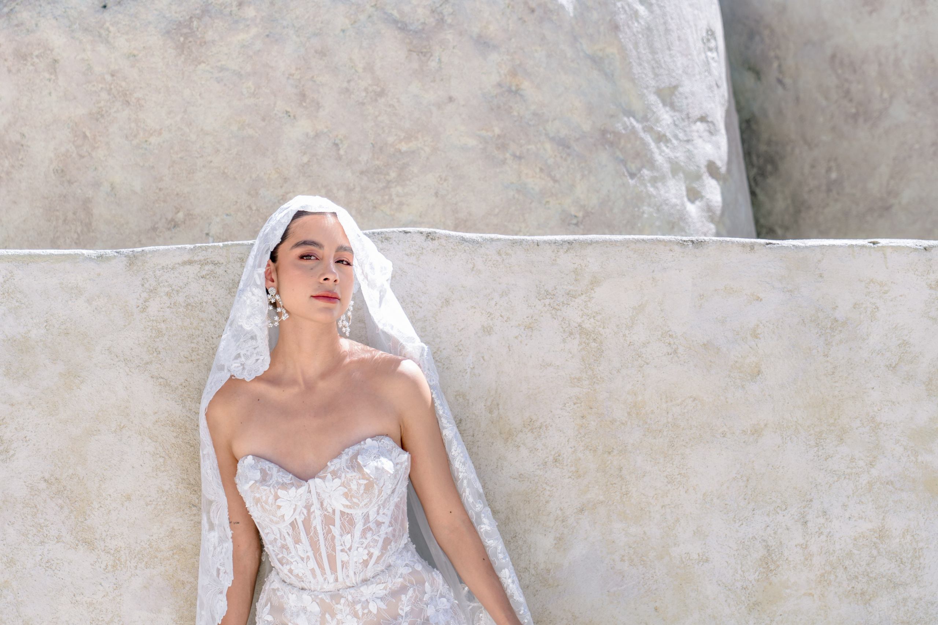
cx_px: 469
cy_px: 312
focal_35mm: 83
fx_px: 2150
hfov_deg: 24.6
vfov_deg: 16.6
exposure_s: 1/400
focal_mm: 70
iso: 100
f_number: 2.8
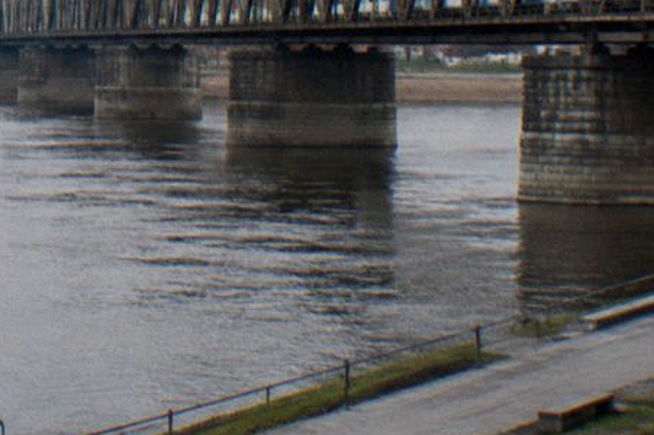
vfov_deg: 9.6
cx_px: 96
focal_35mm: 142
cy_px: 41
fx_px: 2578
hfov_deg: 14.3
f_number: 10
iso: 100
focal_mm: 64
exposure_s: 1/125
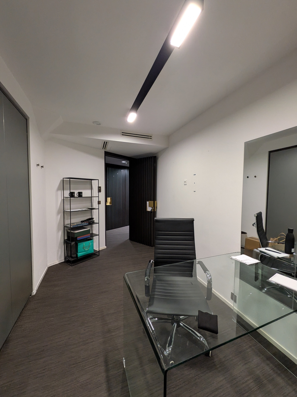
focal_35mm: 14
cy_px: 198
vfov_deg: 102.1
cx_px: 148
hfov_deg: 85.7
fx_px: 160
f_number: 2.2
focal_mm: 1.83
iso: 383
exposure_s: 1/33.3
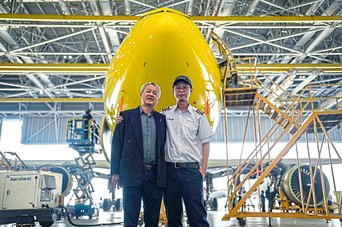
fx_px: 332
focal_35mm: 35
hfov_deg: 54.5
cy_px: 114
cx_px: 171
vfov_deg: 37.8
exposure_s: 1/125
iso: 200
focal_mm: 35
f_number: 2
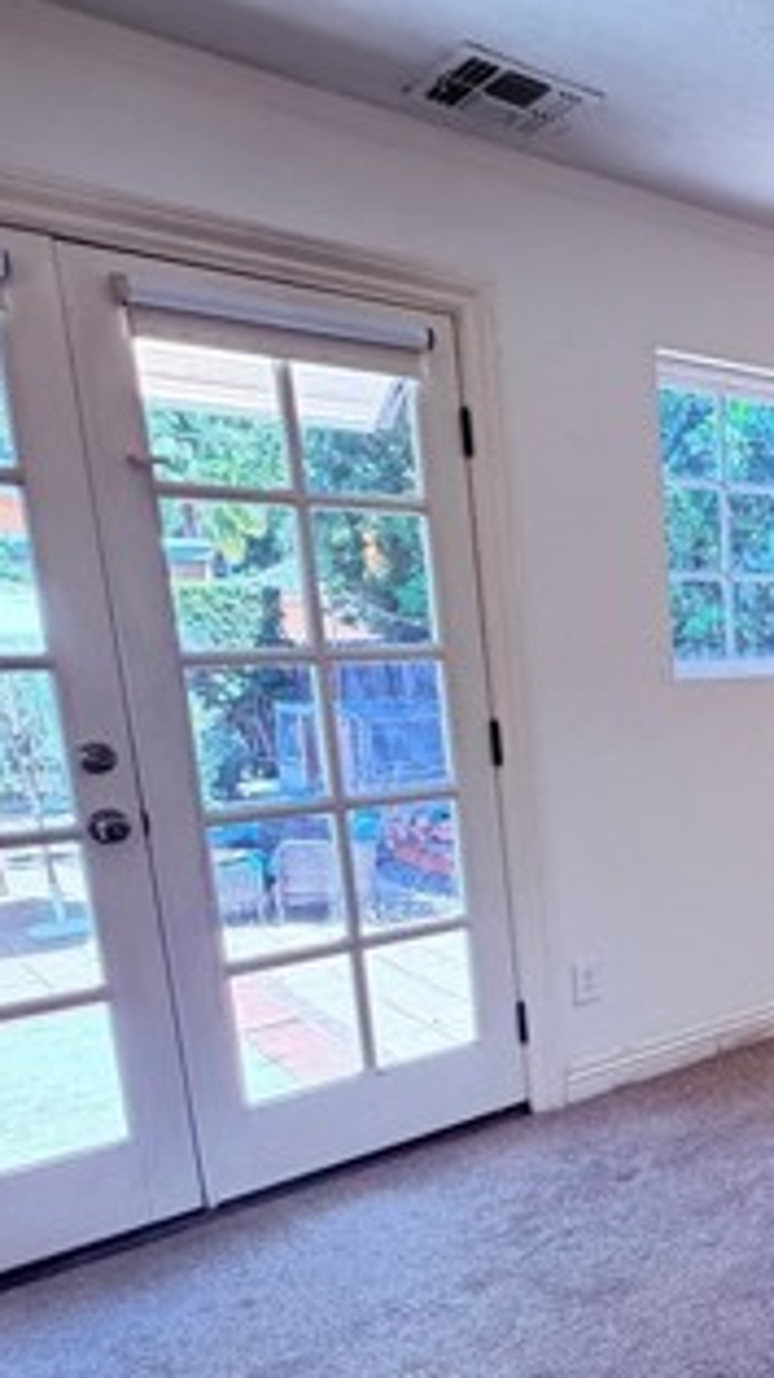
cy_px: 866
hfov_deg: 31.0
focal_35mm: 31
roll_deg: +0.0
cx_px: 958
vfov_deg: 61.7
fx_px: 1132
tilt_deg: -11.4
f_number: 2.2
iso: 125
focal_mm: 2.22
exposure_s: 1/120
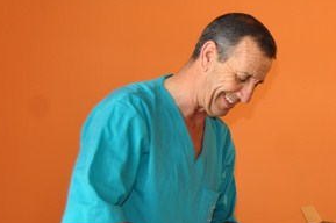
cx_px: 337
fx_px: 681
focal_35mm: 73
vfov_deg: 18.6
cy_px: 141
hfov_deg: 26.3
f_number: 3.5
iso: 800
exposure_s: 1/60
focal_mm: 22
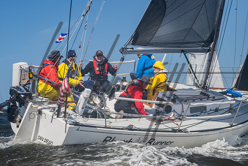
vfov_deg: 14.4
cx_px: 164
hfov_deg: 21.3
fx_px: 656
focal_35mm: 95
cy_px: 107
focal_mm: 62
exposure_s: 1/250
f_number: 6.3
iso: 100
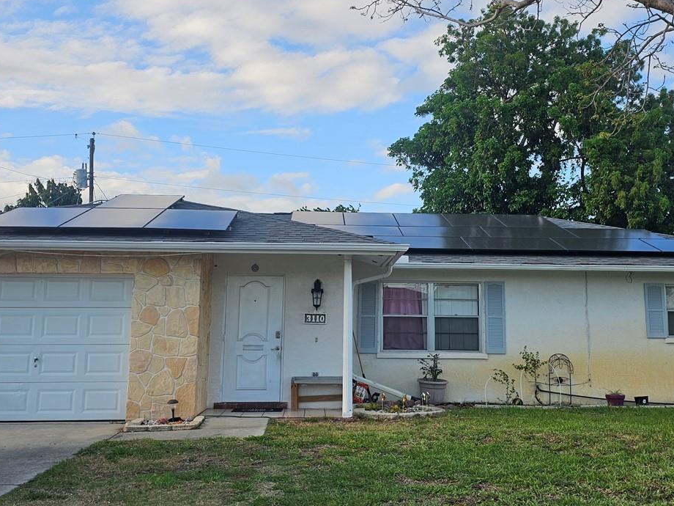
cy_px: 230
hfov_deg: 46.7
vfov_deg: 35.9
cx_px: 366
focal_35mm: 40
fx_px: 779
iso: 10
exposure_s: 1/357
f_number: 1.7
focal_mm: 6.3
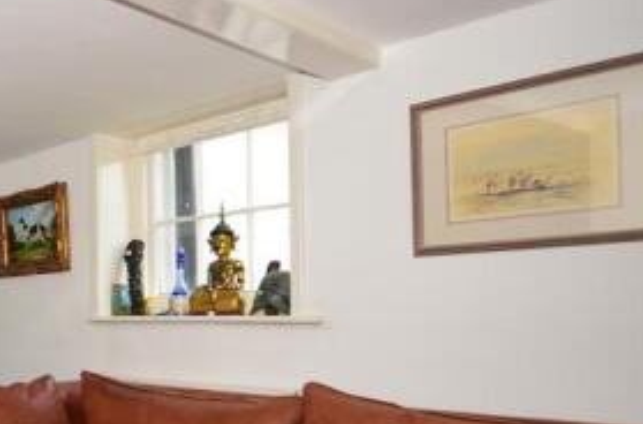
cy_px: 316
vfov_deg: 32.1
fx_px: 723
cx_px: -37
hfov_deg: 40.3
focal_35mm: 41
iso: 200
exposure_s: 1/100
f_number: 5.6
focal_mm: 11.5
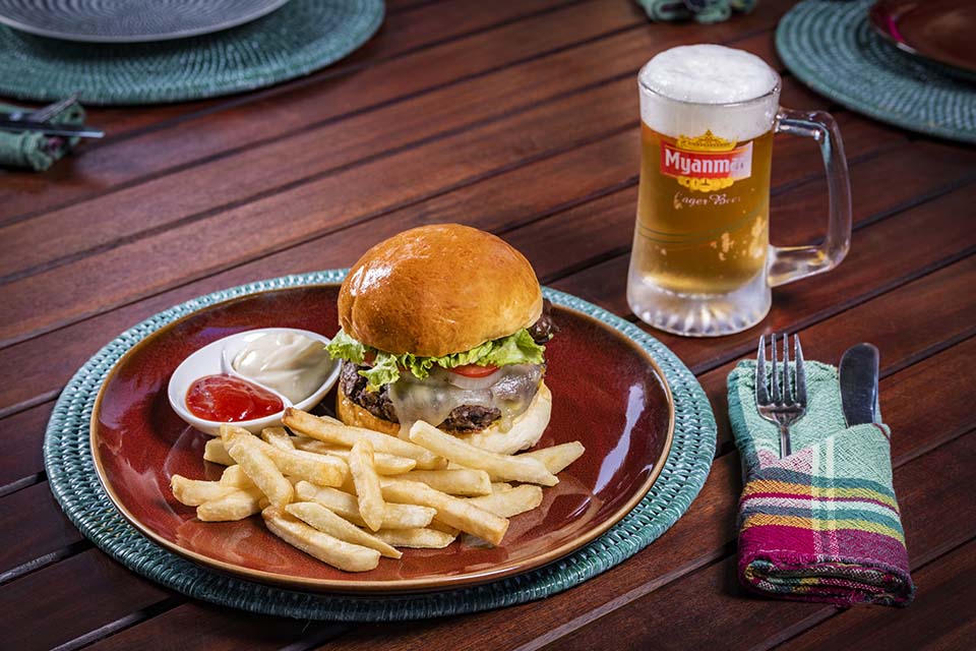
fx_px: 2331
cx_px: 488
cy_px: 326
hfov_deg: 23.6
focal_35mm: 86
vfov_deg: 15.9
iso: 400
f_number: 10
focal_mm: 86
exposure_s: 1/250
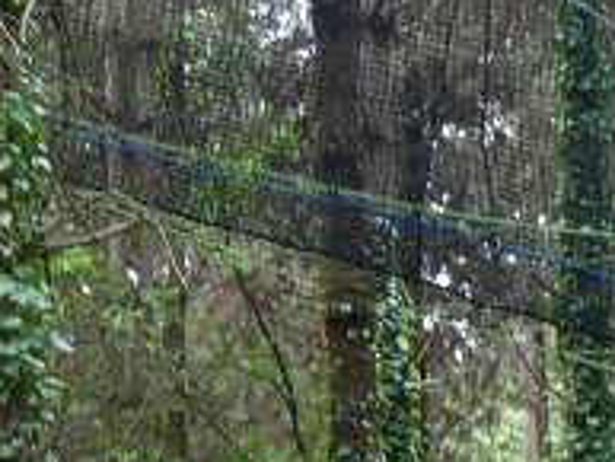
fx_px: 3307
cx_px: -159
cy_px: 296
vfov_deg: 8.0
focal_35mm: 186
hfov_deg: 10.4
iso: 80
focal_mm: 6.2
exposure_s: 1/40
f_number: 3
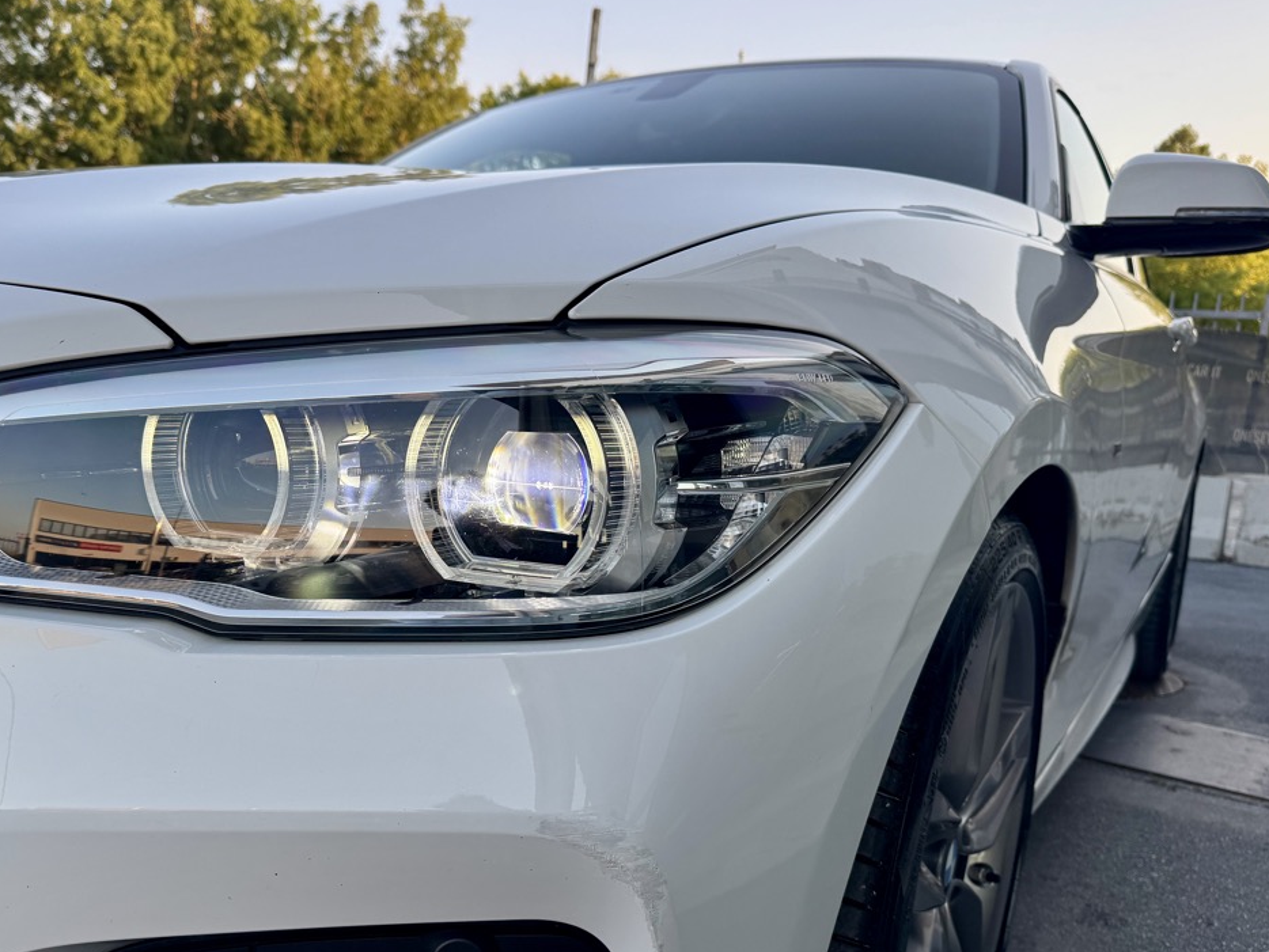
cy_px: 585
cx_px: 505
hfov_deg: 59.4
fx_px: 1100
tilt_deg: -10.7
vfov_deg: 46.5
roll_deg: -5.0
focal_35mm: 30
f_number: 1.78
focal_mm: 6.76
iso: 80
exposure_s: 1/621
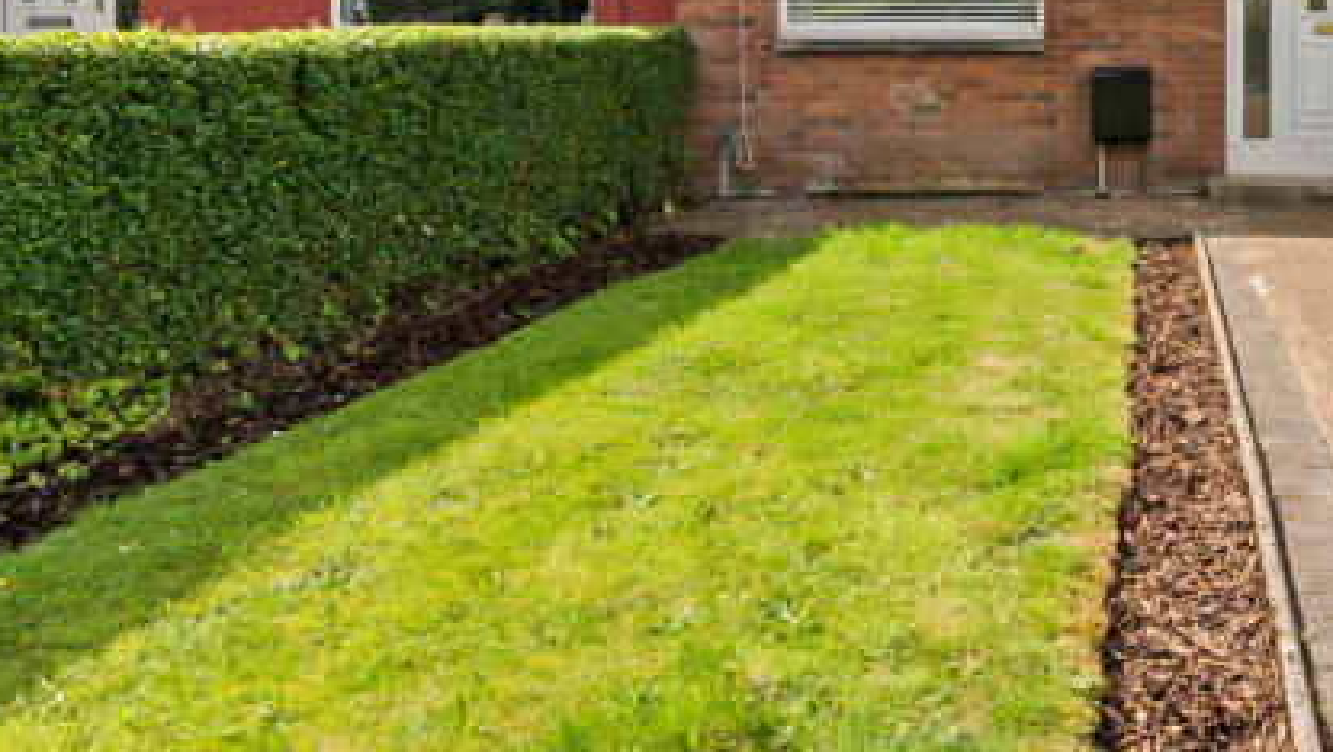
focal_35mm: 31
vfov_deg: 34.4
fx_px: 1096
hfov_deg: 55.9
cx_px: 1147
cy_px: 0
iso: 640
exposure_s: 1/250
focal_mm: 12
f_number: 8
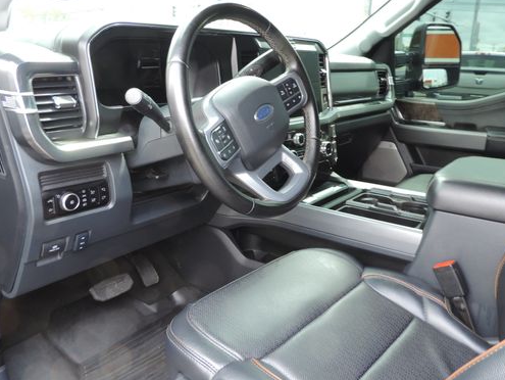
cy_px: 185
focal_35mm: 31
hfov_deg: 58.2
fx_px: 453
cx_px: 274
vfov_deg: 45.5
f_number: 3
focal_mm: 4.3
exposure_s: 1/30
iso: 100
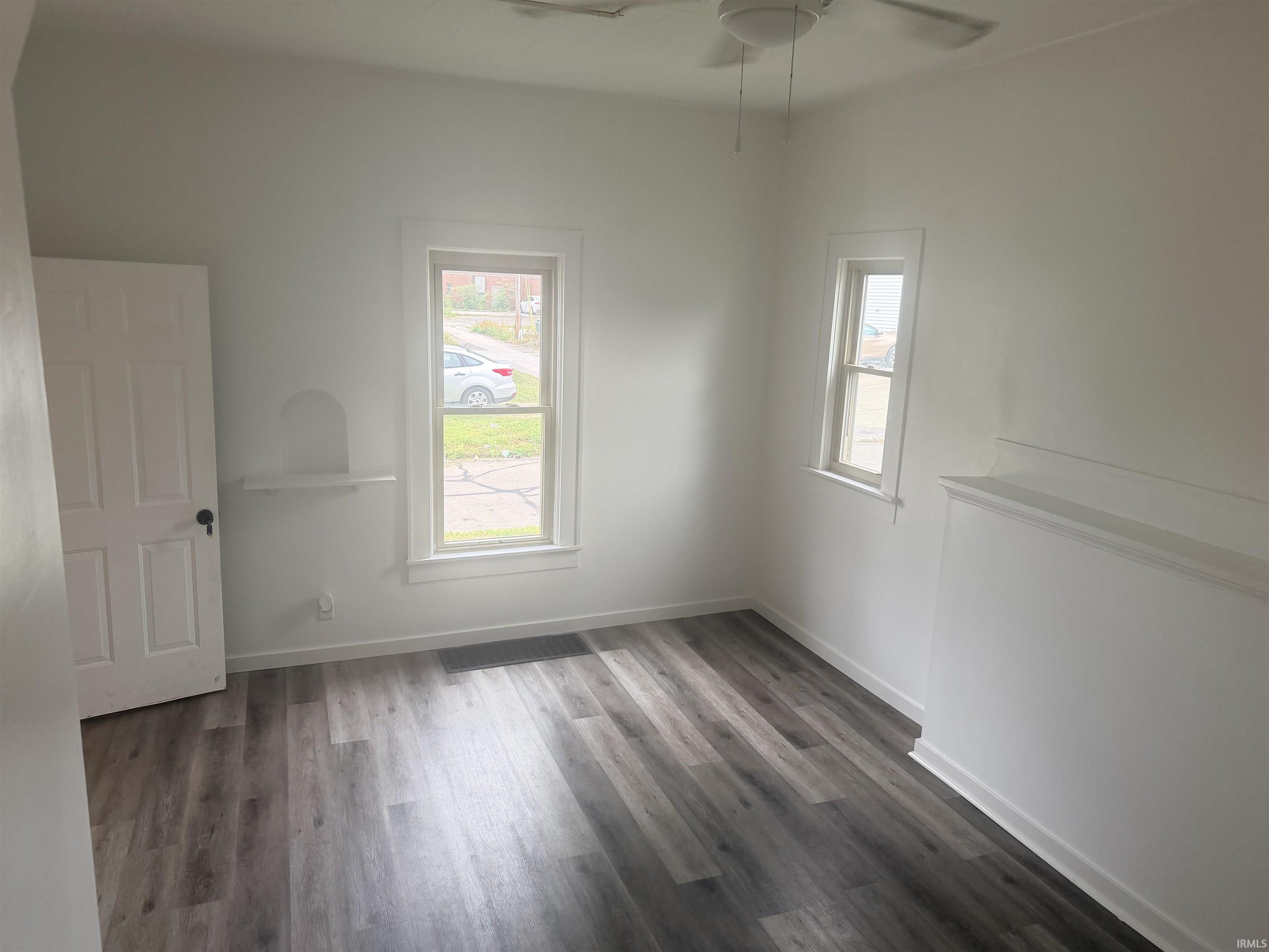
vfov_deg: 56.8
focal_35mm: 24
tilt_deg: -10.8
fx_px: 880
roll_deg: -1.2
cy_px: 476
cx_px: 634
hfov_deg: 71.6
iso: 160
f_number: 1.78
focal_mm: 6.76
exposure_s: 1/125
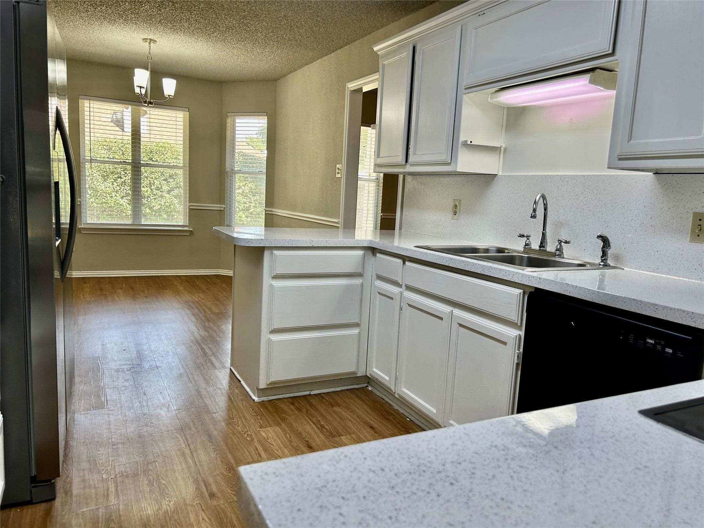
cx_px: 352
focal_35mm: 26
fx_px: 529
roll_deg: -3.0
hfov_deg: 67.3
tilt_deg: -7.0
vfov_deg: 53.1
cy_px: 264
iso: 64
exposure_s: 1/126
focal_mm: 5.7
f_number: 1.5
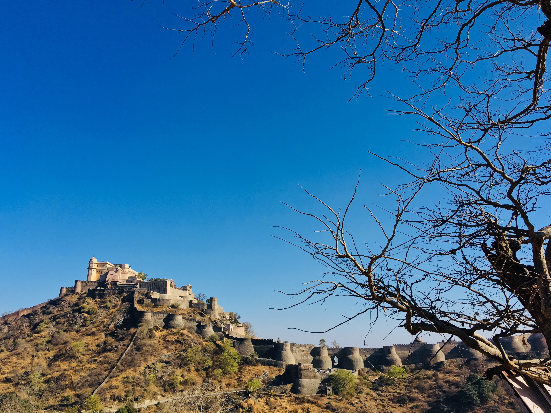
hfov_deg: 61.7
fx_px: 462
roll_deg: +0.7
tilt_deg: +16.1
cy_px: 206
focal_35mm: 29
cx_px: 276
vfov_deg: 48.2
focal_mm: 4.15
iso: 25
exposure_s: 1/1570
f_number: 2.2
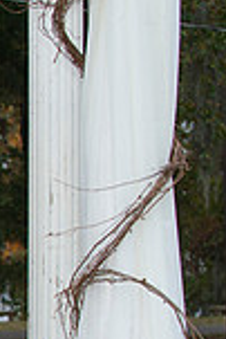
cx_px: -336
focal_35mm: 268
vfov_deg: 7.6
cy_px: 339
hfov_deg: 5.0
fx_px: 2518
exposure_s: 1/100
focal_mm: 70
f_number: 5
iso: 800
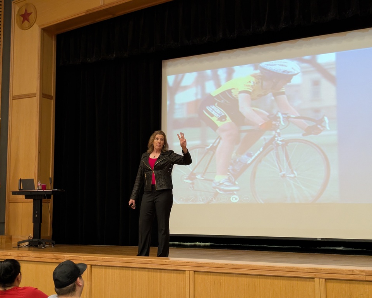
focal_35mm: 50
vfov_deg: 30.3
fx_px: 551
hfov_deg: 37.3
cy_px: 149
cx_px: 174
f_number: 1.85
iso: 242
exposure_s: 1/20
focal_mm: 6.81
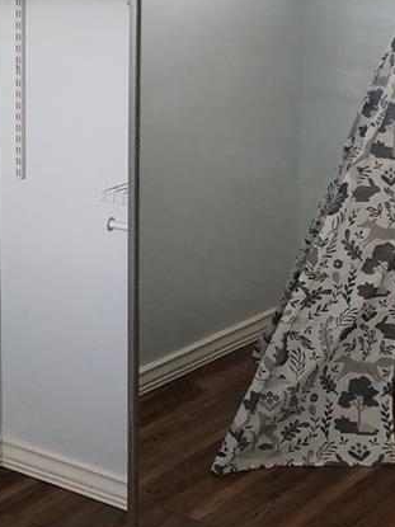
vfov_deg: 24.0
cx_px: -17
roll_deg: +0.0
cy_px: 157
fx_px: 1233
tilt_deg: -7.9
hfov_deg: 17.7
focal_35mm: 81
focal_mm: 4
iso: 32
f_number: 1.8
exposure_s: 1/30
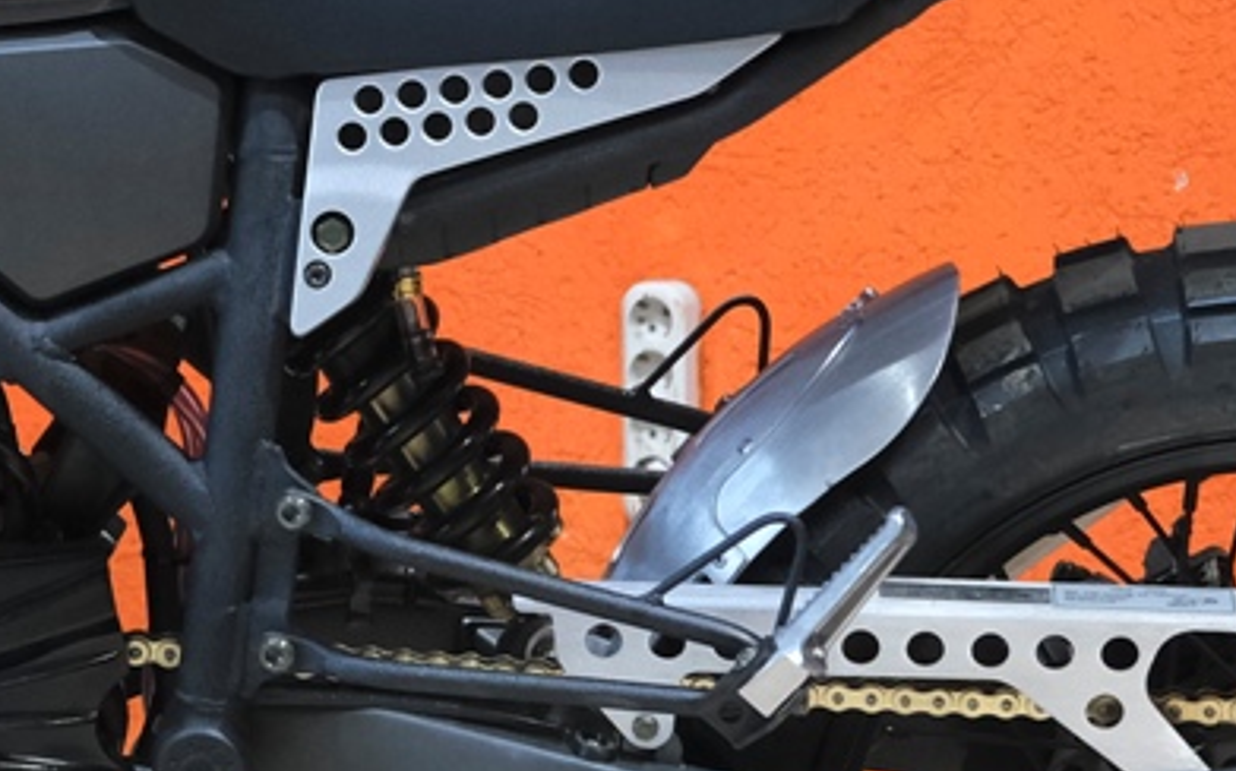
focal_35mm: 192
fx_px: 6465
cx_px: 57
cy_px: -39
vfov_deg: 6.8
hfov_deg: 10.8
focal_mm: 30.8
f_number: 4
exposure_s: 1/100
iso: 1600
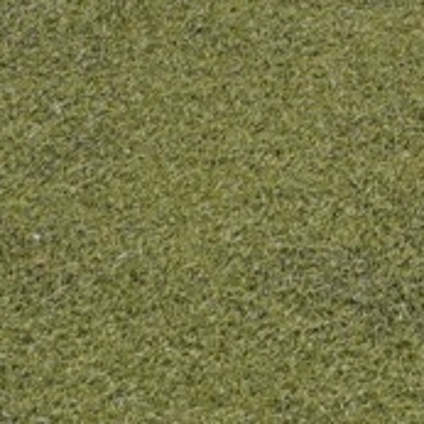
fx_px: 4240
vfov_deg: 5.3
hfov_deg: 5.4
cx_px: 1203
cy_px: -1026
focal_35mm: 306
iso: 100
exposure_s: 1/1250
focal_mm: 20.8
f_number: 4.5
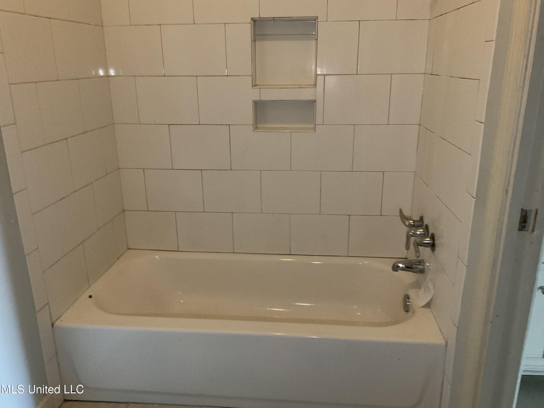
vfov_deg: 48.2
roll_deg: +0.6
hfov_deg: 61.7
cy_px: 204
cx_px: 272
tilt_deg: -18.5
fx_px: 456
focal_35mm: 29
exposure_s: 1/30
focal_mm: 3
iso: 400
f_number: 1.8
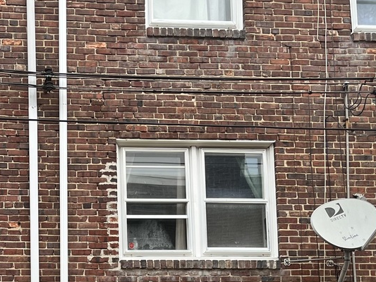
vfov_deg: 17.9
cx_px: 20
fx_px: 847
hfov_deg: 24.1
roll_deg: +1.2
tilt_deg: +6.7
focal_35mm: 78
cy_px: 350
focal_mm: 5.1
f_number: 1.6
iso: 50
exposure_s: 1/615
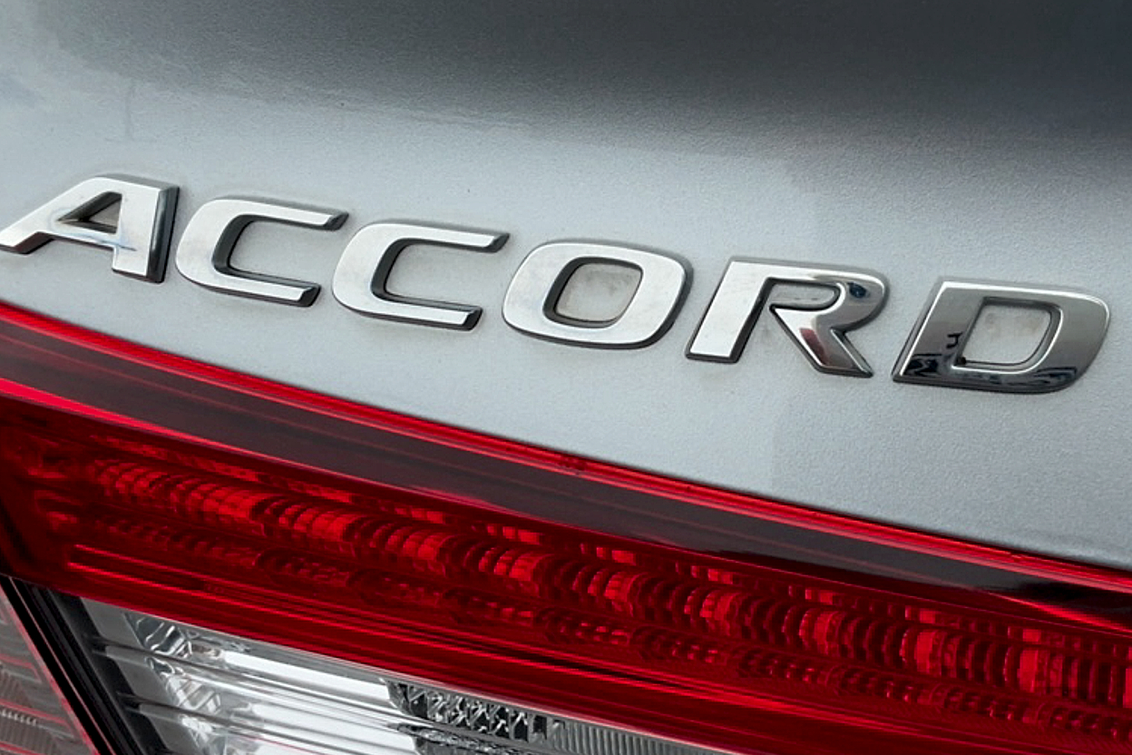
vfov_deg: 33.3
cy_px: 293
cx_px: 602
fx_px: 1258
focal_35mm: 40
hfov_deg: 48.4
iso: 25
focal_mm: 3
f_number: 1.8
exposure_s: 1/1377
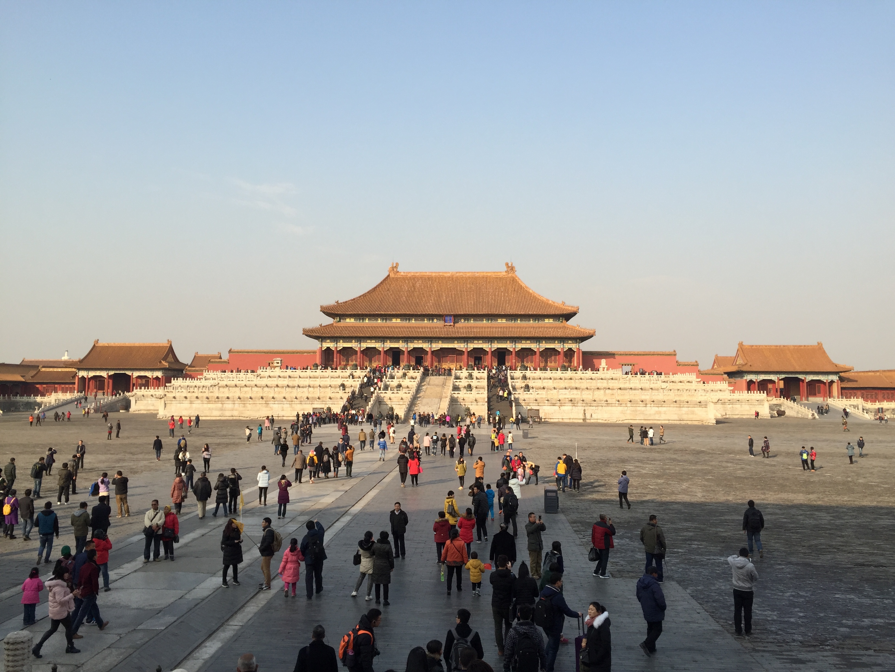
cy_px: 336
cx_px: 448
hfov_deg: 61.7
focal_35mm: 29
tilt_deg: +4.7
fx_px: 750
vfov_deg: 48.2
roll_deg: +0.2
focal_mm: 4.15
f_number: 2.2
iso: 32
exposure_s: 1/1236
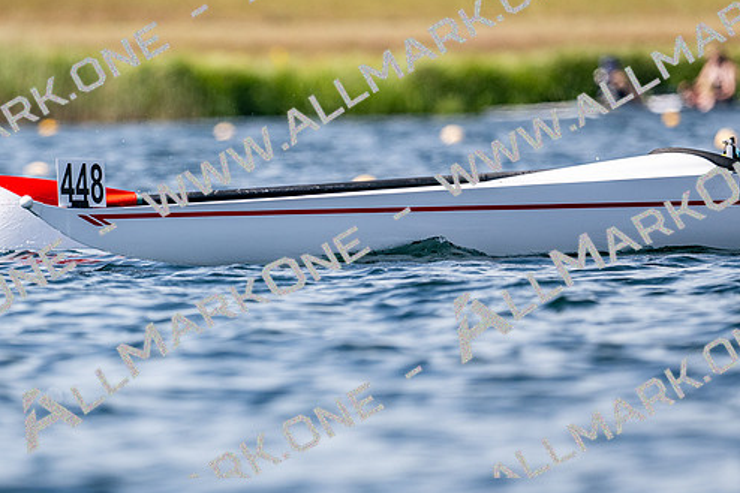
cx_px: 325
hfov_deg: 2.9
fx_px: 14465
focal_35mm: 704
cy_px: 222
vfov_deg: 2.0
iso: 200
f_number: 4.5
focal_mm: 400
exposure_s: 1/2500
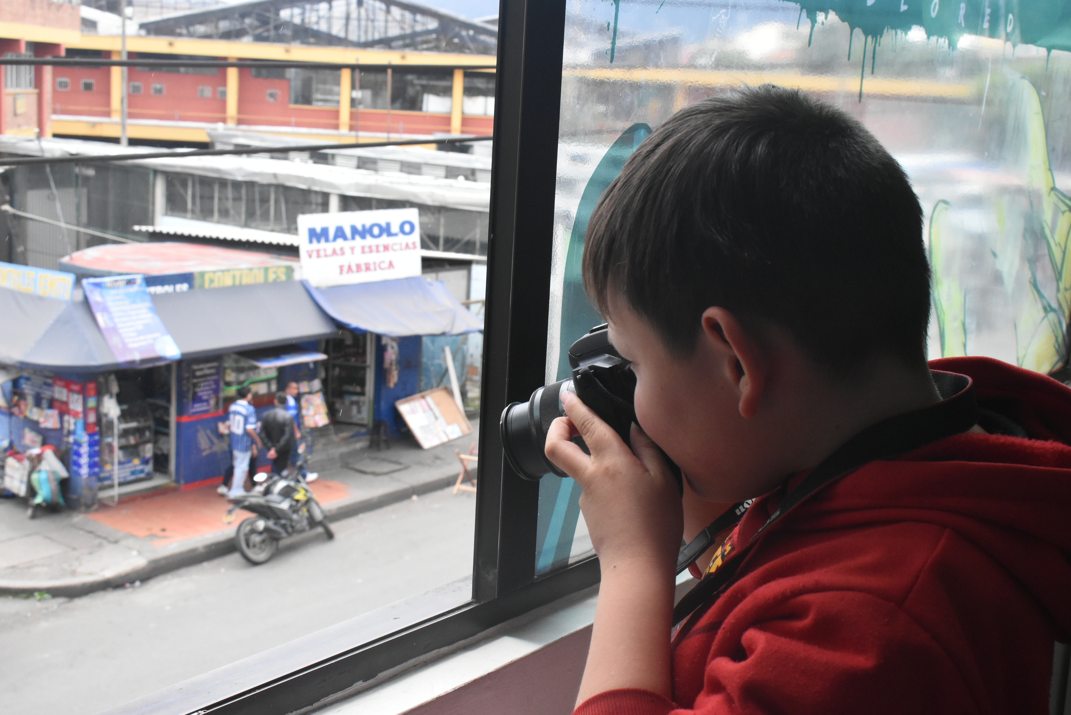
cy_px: 358
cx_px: 536
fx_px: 1384
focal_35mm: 46
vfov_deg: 29.0
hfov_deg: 42.3
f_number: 11
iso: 2500
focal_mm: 31
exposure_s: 1/800
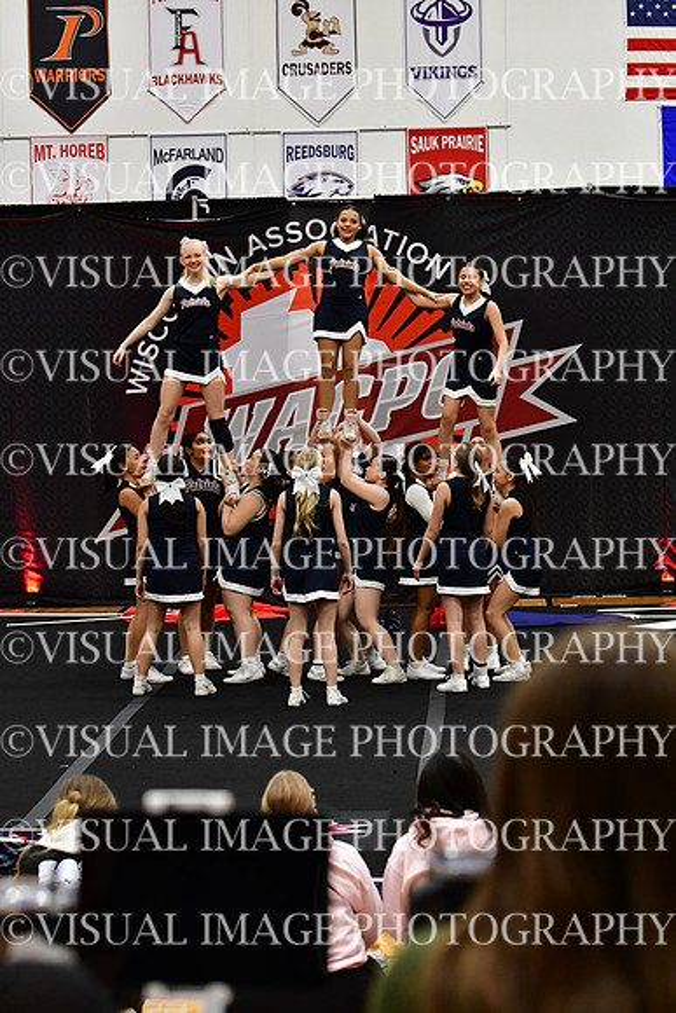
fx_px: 2956
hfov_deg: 13.0
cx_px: 338
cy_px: 506
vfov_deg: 19.5
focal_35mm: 105
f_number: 4
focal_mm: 70
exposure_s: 1/500
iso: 4000
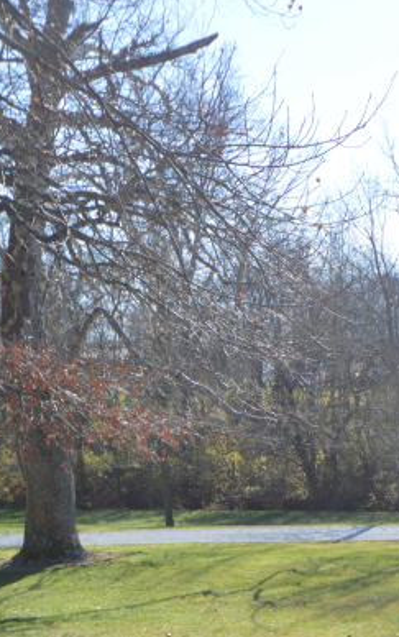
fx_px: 1233
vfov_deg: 28.8
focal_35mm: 71
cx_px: 448
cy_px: 402
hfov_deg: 17.7
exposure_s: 1/200
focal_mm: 24
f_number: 7.1
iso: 100
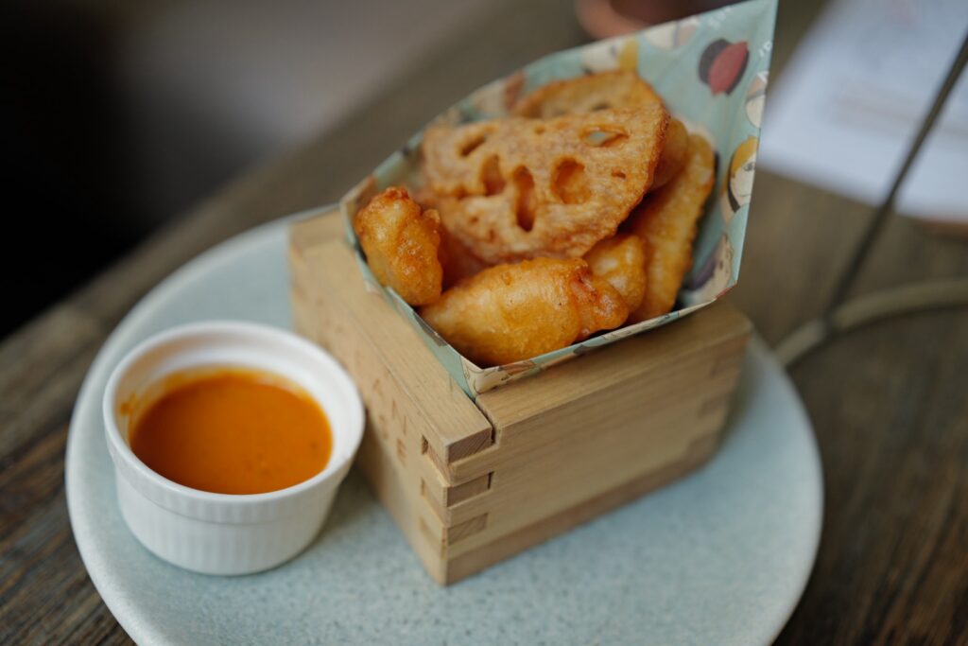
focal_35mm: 43
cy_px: 323
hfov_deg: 45.4
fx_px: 1156
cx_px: 484
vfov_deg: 31.2
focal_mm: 43
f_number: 2.8
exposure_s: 1/80
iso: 400
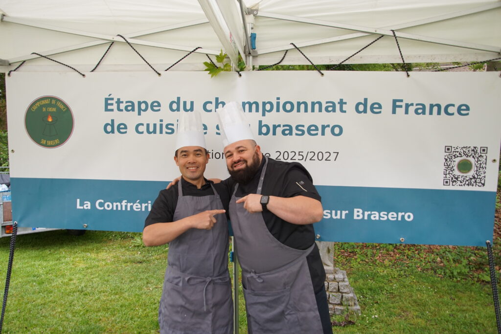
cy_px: 167
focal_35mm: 30
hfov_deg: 61.9
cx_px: 250
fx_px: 418
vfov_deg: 43.6
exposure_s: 1/200
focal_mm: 20
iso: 640
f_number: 4
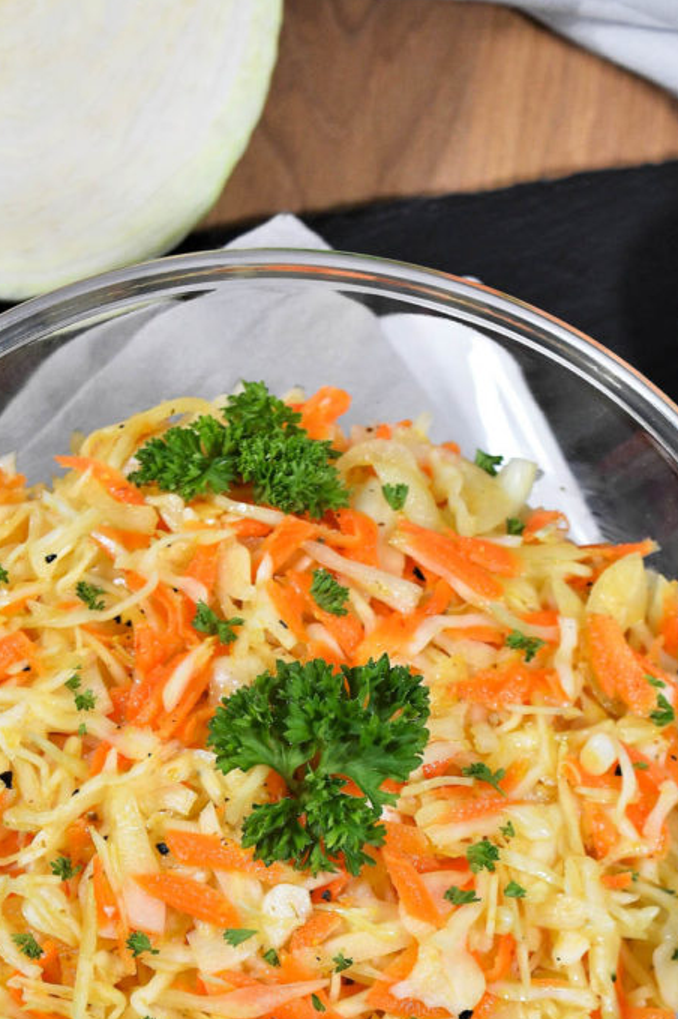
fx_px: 4125
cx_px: 280
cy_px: 824
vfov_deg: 14.0
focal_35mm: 146
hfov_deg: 9.4
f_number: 5.6
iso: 500
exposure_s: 1/60
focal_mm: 55
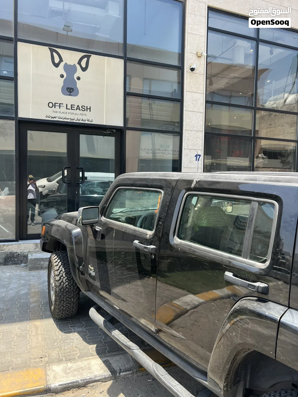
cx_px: 149
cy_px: 198
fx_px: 298
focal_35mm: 26
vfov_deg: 67.3
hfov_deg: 53.1
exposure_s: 1/965
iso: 50
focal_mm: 5.7
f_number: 1.5
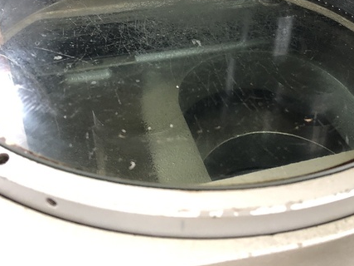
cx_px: 196
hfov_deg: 44.7
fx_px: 429
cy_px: 67
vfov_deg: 33.7
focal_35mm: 42
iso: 100
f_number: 1.8
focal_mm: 3.99
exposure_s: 1/17
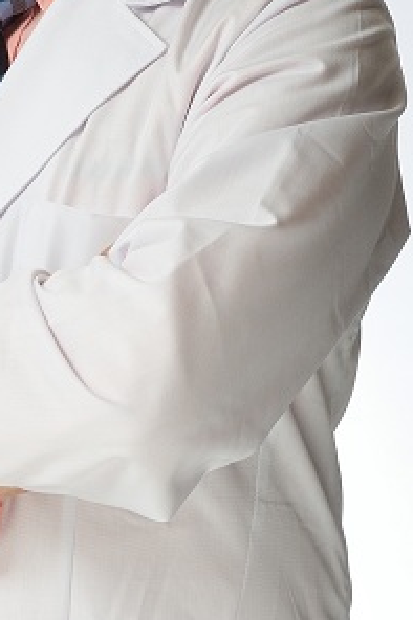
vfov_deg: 7.6
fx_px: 4634
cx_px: 8
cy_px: 40
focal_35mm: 269
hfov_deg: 5.1
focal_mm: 90
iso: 125
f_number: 11
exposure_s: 1/125
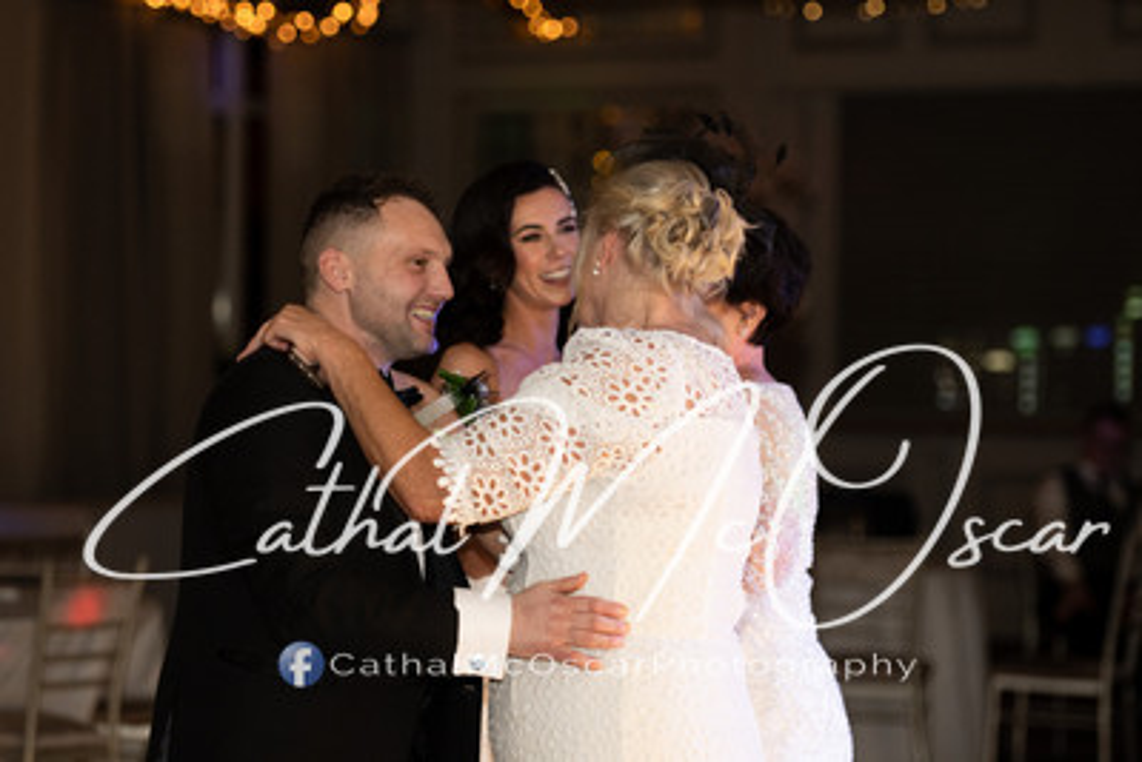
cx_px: 571
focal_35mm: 126
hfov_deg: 16.2
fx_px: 4004
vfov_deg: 10.9
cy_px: 325
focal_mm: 110
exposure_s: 1/250
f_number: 2.8
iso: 640
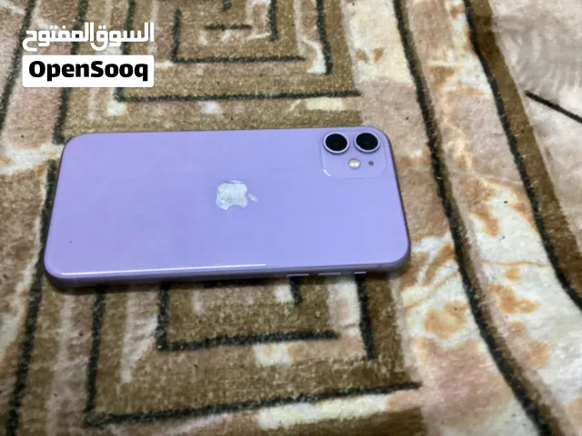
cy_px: 218
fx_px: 521
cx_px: 291
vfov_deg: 45.4
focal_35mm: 31
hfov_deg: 58.4
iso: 400
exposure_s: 1/40
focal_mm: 3.3
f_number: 2.4
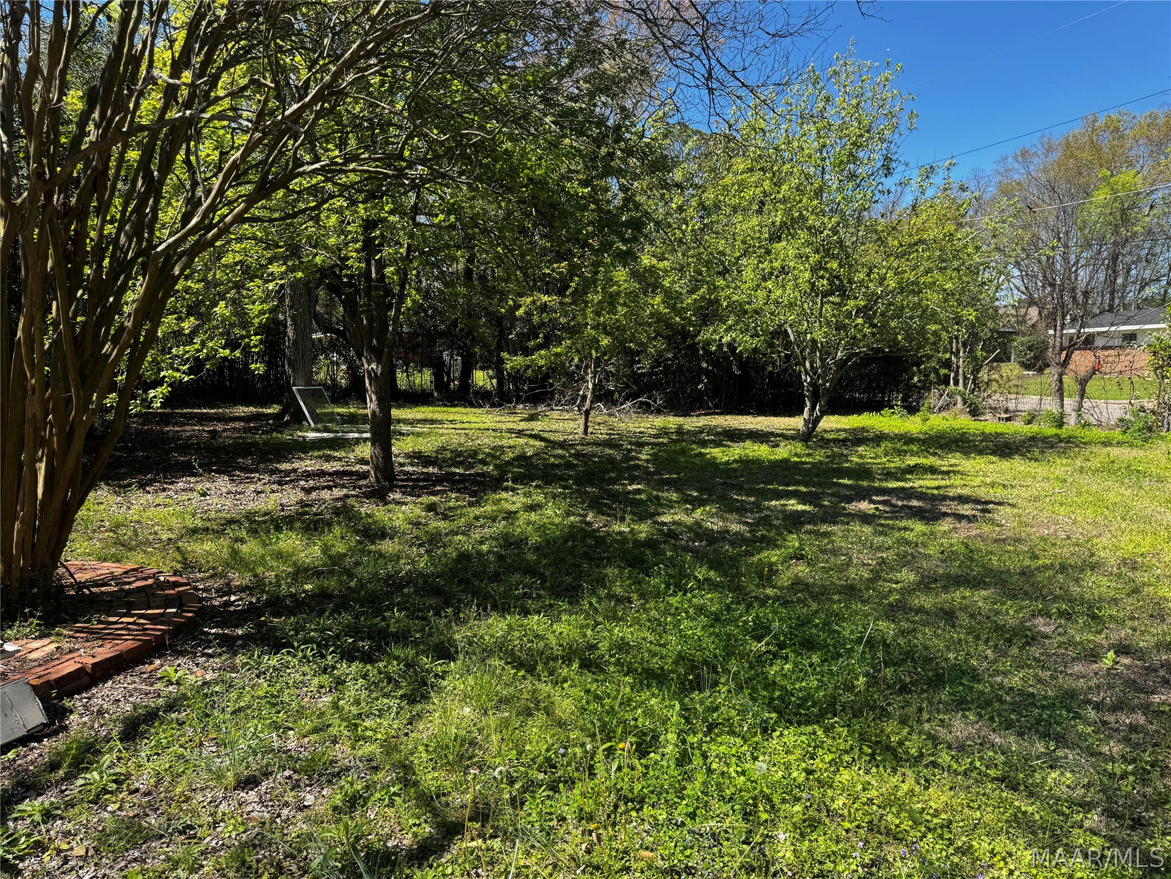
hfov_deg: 71.6
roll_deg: -0.4
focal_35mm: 24
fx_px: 812
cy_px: 440
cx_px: 586
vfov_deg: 56.8
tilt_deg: -5.8
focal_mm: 6.76
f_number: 1.78
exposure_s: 1/1456
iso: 80
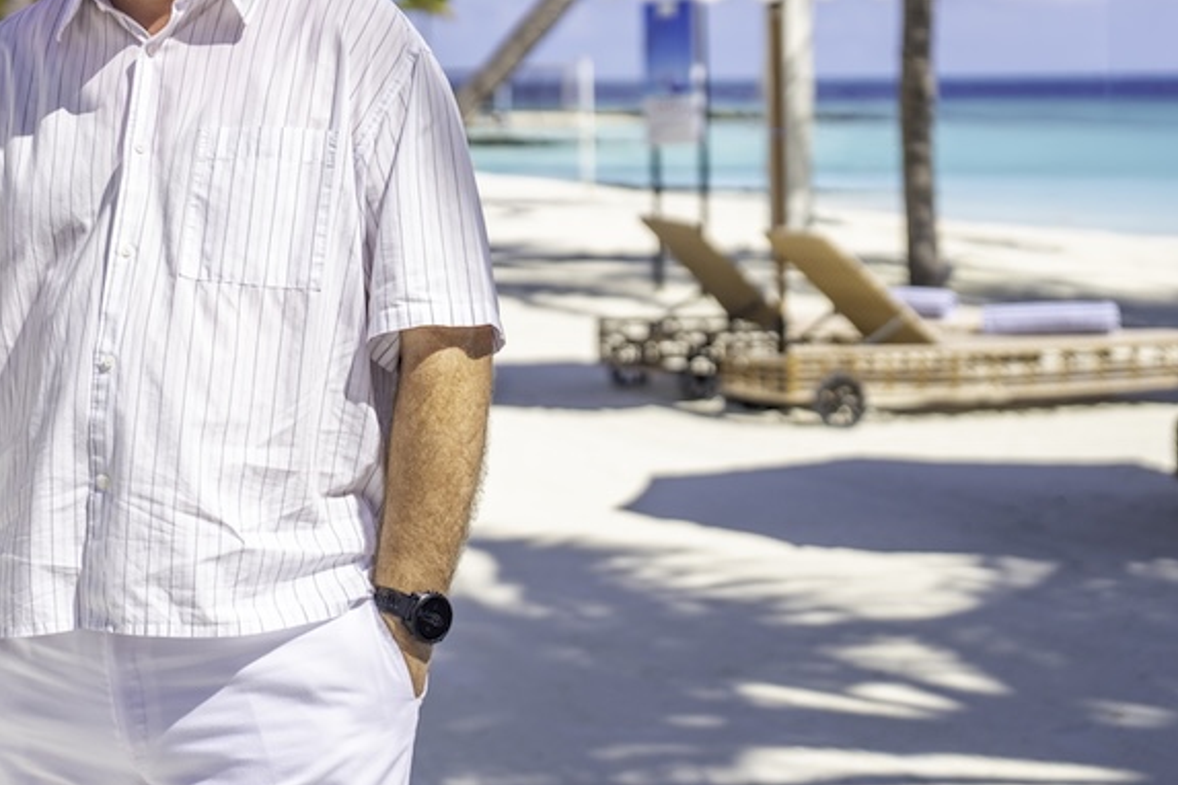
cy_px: 122
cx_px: 401
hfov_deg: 21.2
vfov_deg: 14.1
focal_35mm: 96
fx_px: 3141
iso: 250
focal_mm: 55
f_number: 2.8
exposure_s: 1/8000
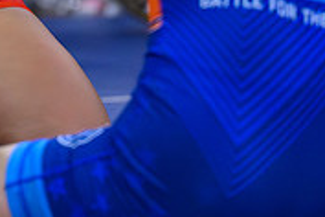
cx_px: -21
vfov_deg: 1.8
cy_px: -191
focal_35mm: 783
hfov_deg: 2.6
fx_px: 7068
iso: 11400
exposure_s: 1/800
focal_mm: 200
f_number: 2.8
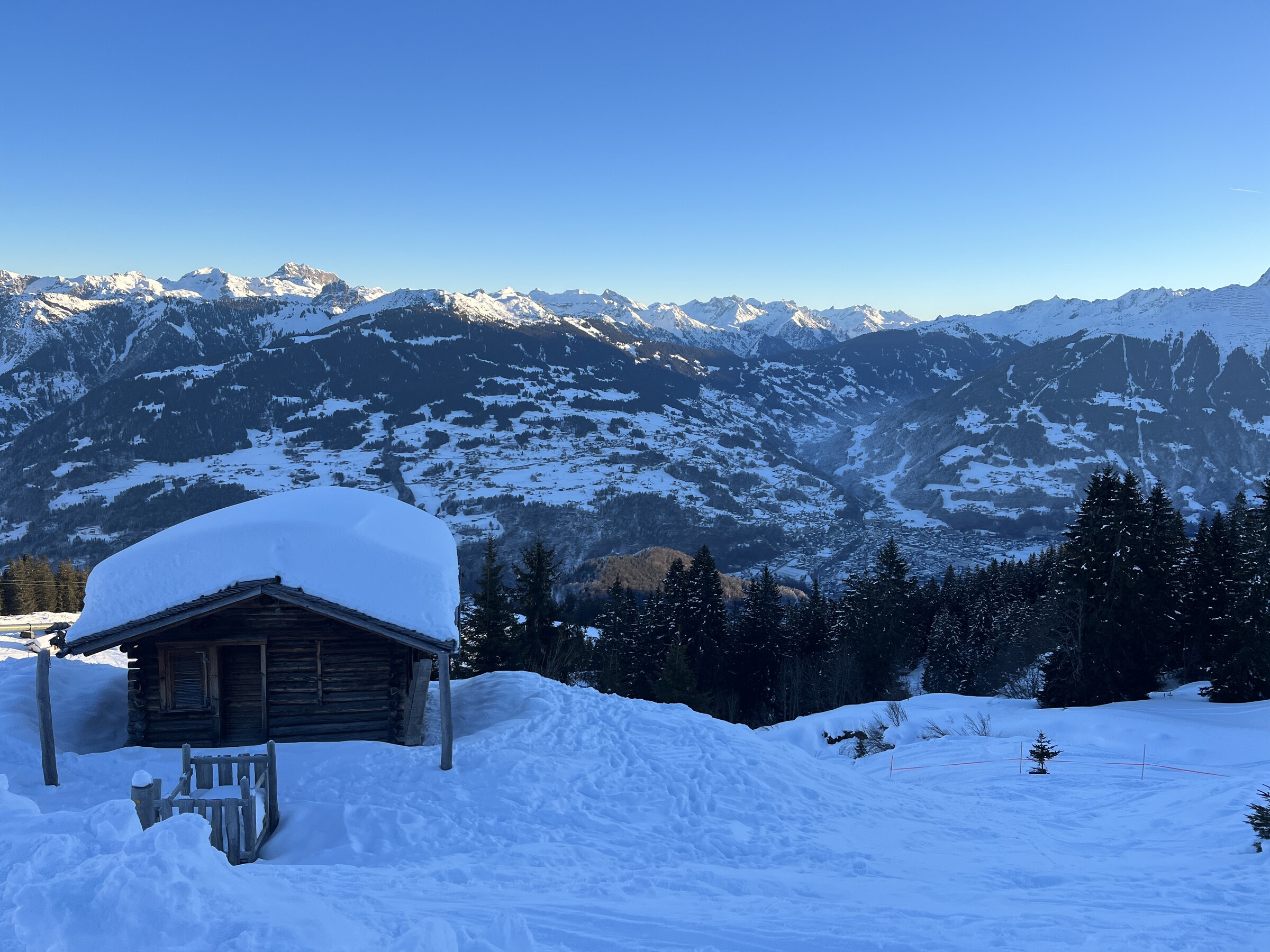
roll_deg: +2.9
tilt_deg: -9.7
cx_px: 635
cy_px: 476
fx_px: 954
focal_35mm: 26
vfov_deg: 53.1
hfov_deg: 67.3
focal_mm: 5.1
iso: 50
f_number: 1.6
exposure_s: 1/1458
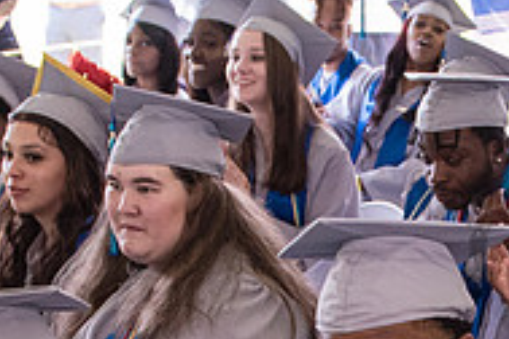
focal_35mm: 94
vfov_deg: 13.7
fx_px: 1329
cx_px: 503
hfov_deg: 21.0
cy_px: 502
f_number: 4
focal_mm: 24
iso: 2500
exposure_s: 1/800
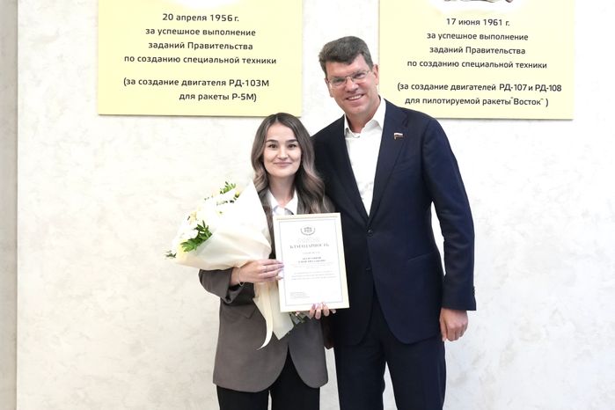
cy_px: 205
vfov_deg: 26.5
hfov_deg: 38.9
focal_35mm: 51
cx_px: 308
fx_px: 871
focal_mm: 34
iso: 3200
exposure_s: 1/160
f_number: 5.6
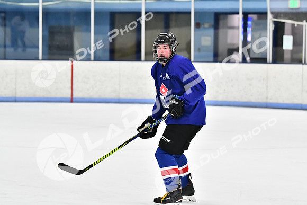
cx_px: 154
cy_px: 102
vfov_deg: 8.3
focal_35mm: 165
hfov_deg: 12.4
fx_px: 1407
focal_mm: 110
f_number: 3.2
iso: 6400
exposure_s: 1/1250
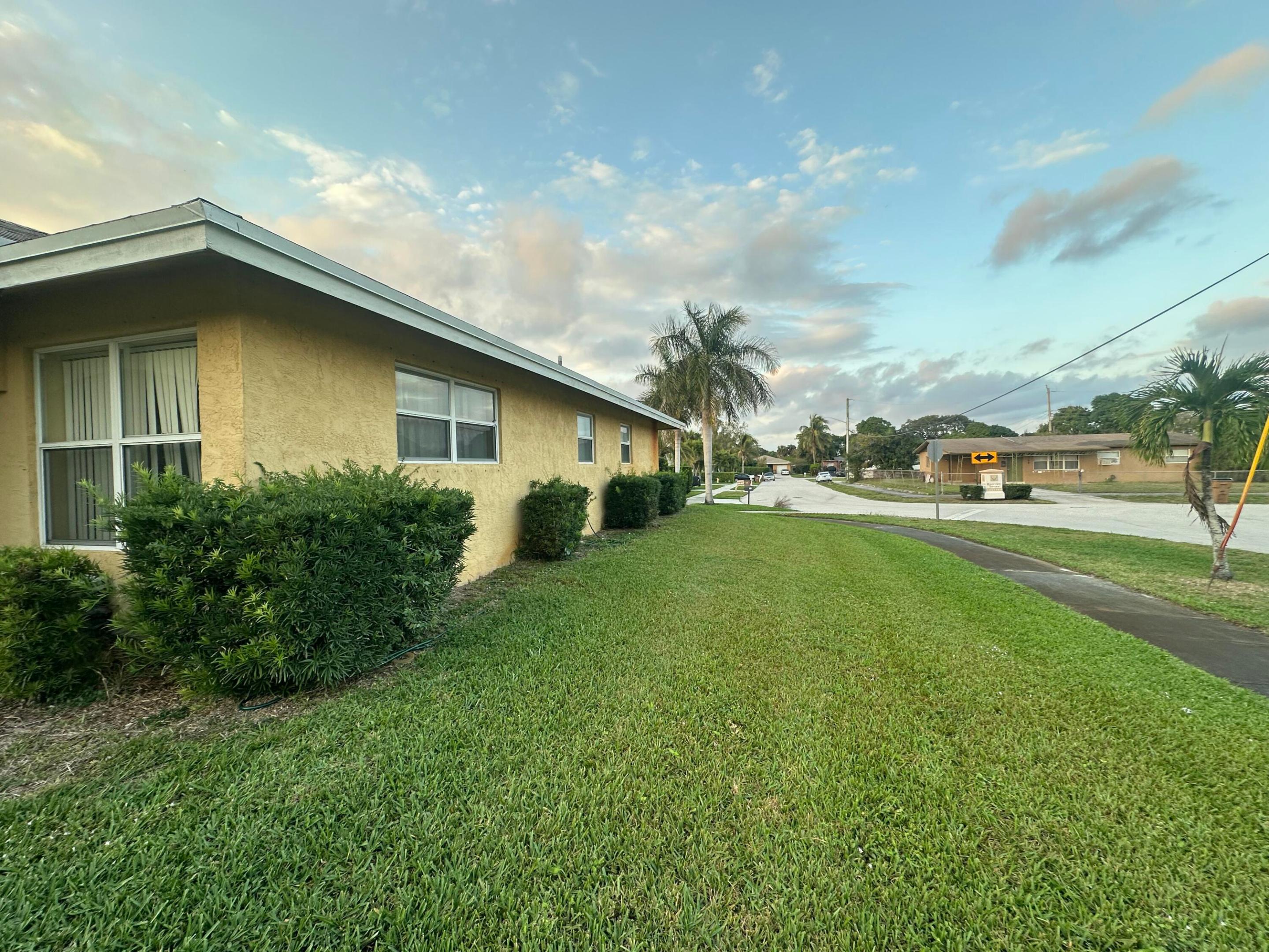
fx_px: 513
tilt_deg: -0.2
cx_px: 634
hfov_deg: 102.1
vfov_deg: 85.7
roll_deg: +0.8
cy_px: 476
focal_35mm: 14
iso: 40
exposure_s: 1/148
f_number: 2.2
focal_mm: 2.22
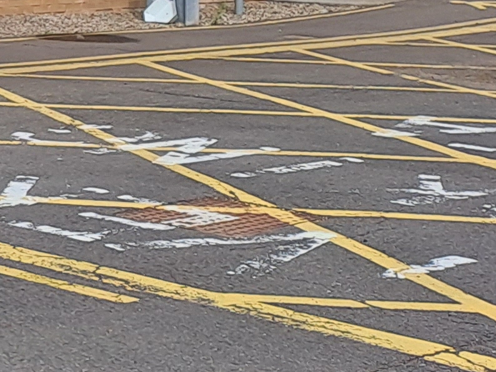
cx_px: -635
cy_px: -138
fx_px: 1805
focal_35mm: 126
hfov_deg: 12.7
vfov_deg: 11.4
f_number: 1.8
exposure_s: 1/1155
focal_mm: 4.65
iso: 32
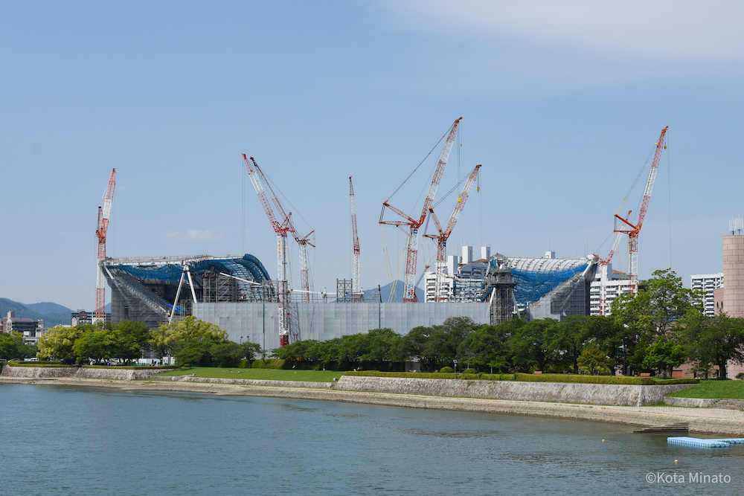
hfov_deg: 37.8
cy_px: 248
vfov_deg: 25.8
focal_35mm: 52
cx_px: 372
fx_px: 1085
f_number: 8
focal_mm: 35
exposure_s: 1/320
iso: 100
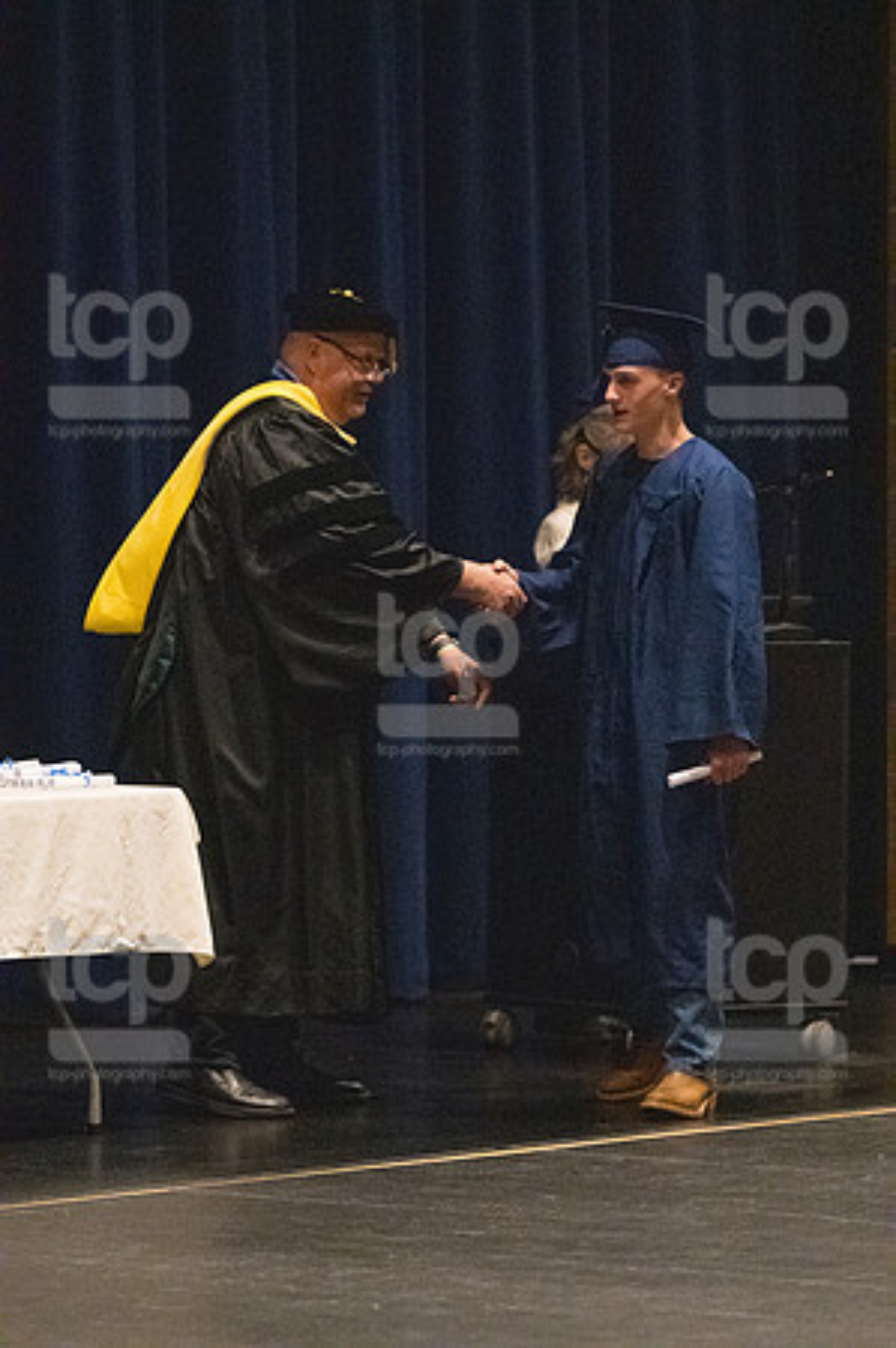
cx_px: 448
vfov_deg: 10.2
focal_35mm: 202
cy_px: 674
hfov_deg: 6.8
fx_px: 7558
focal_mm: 135
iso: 10000
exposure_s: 1/400
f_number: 3.2
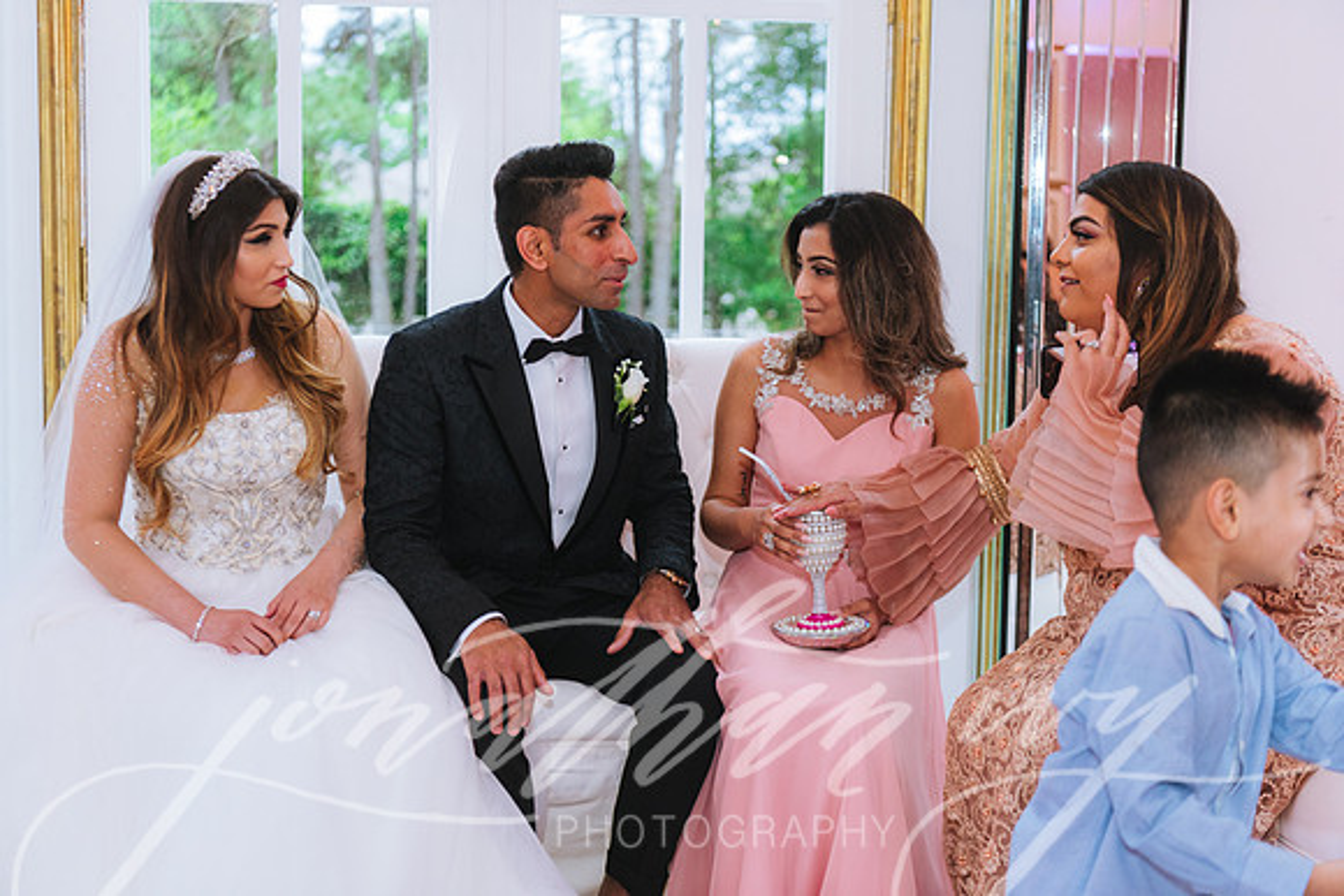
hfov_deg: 39.6
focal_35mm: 50
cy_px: 448
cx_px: 672
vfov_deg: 27.0
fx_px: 1867
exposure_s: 1/125
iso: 800
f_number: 2.8
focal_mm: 50
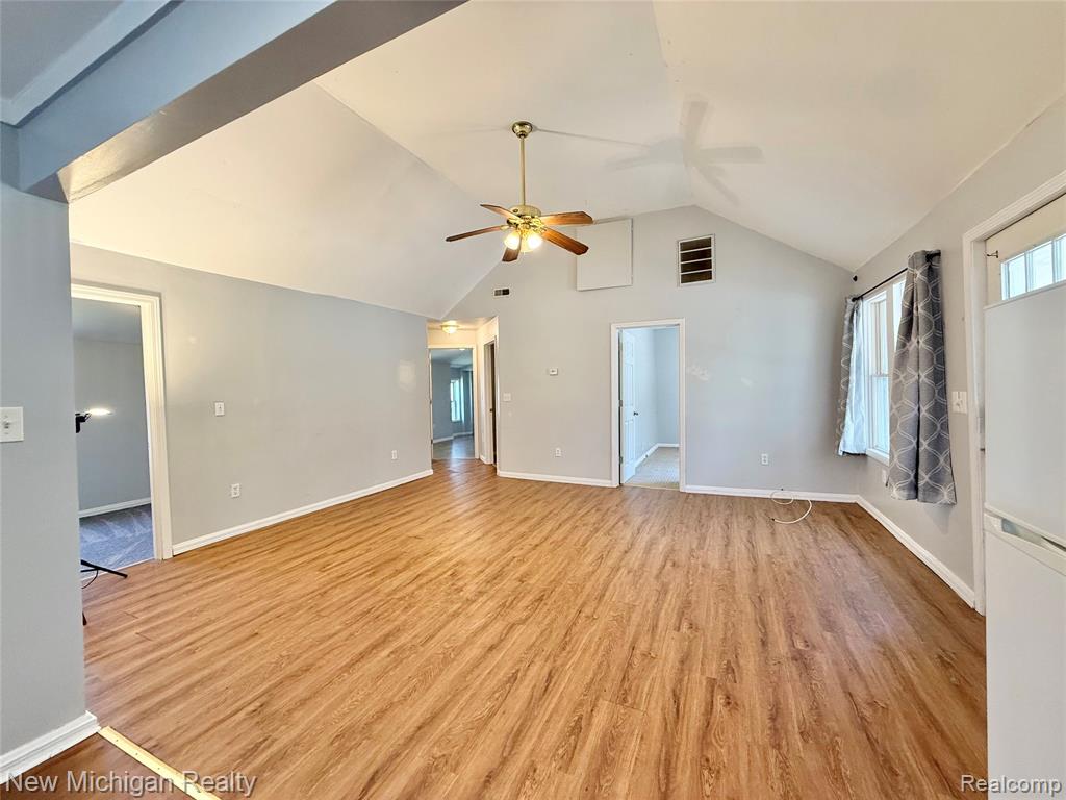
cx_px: 533
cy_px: 400
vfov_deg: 85.7
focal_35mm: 14
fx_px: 431
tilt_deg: -1.1
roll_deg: +1.5
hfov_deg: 102.1
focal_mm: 2.22
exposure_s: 1/120
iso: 200
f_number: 2.2
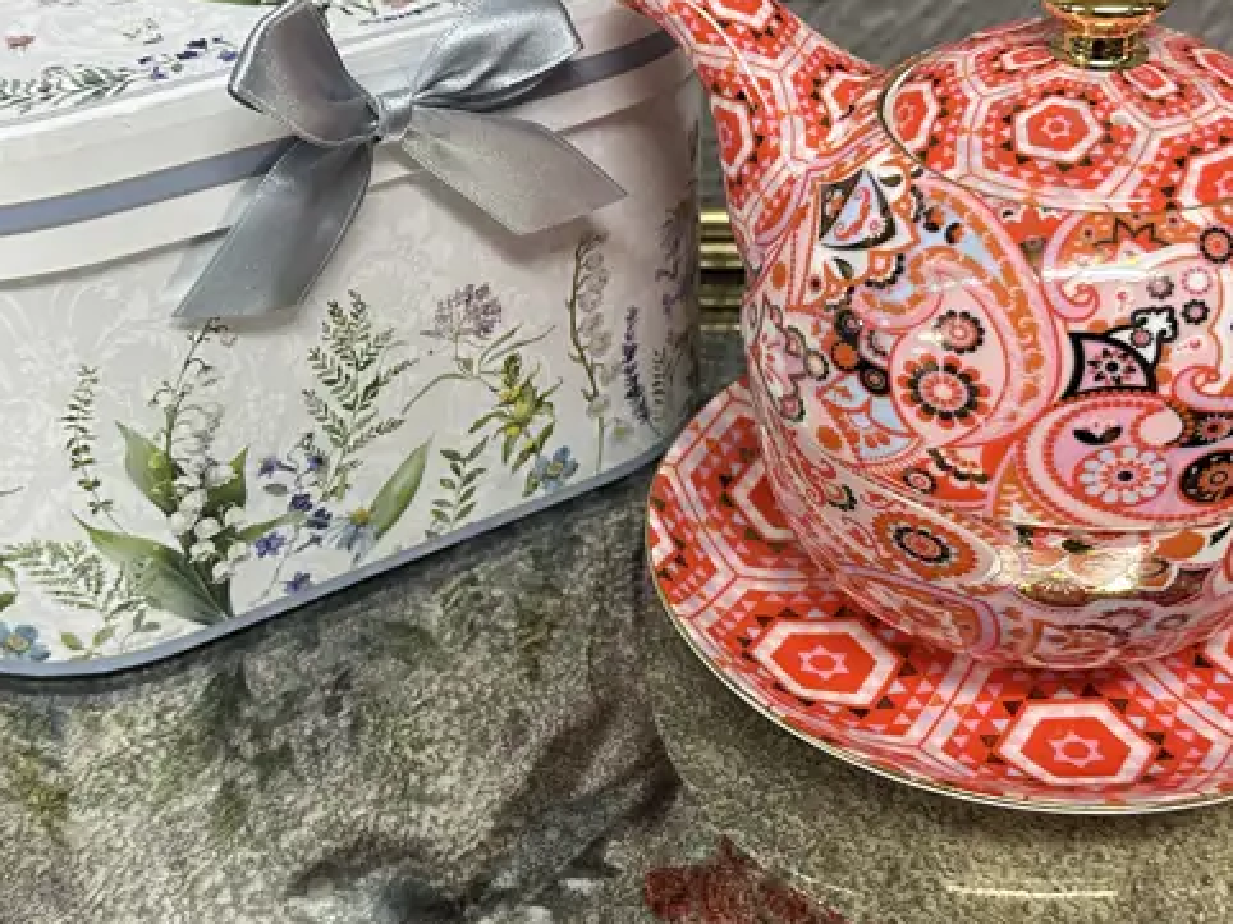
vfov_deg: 28.5
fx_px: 1816
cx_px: 665
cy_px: 448
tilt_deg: -35.6
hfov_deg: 37.5
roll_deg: +0.2
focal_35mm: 51
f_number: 1.78
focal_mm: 6.86
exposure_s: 1/100
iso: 200
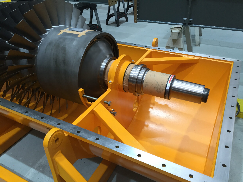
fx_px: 204
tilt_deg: -32.3
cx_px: 122
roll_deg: -0.5
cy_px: 91
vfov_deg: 48.2
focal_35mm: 29
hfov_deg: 61.7
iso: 40
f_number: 2.2
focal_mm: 4.15
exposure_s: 1/33
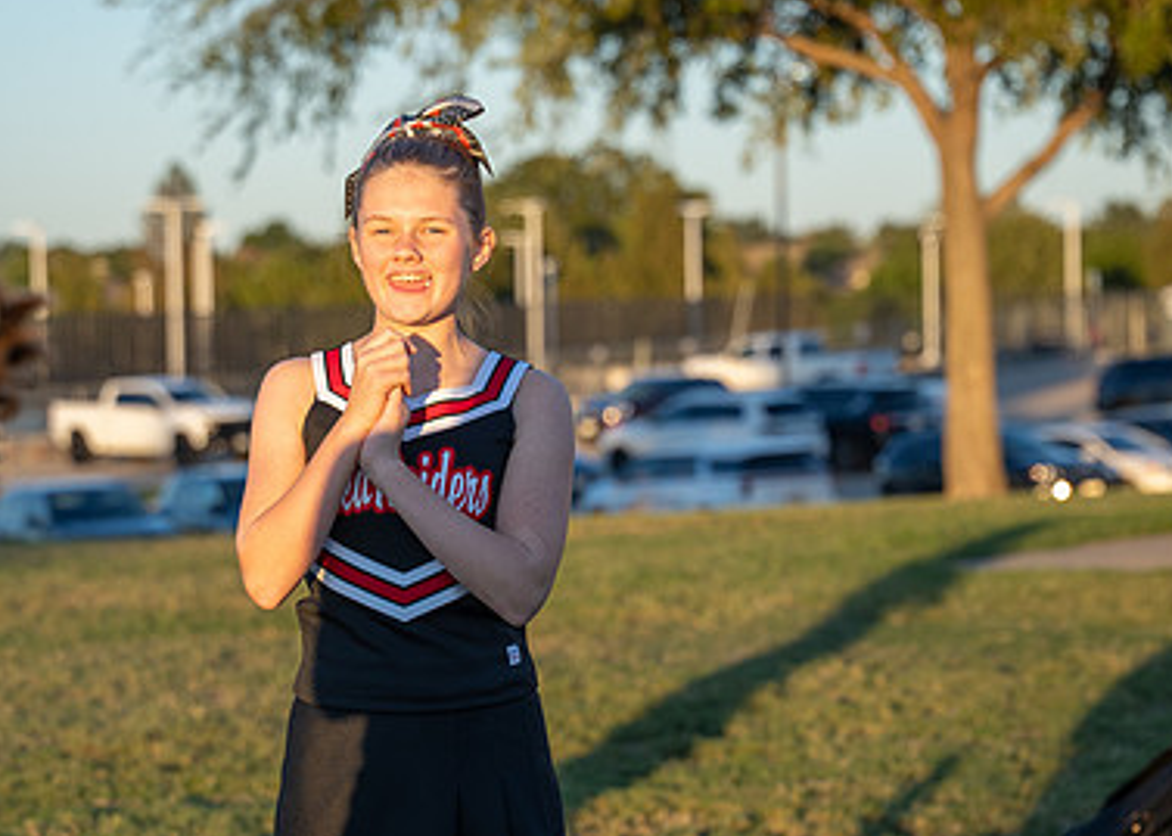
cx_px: 439
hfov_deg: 15.5
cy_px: 487
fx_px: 4292
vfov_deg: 11.1
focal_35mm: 129
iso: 320
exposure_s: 1/1250
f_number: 2.8
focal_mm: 67.1
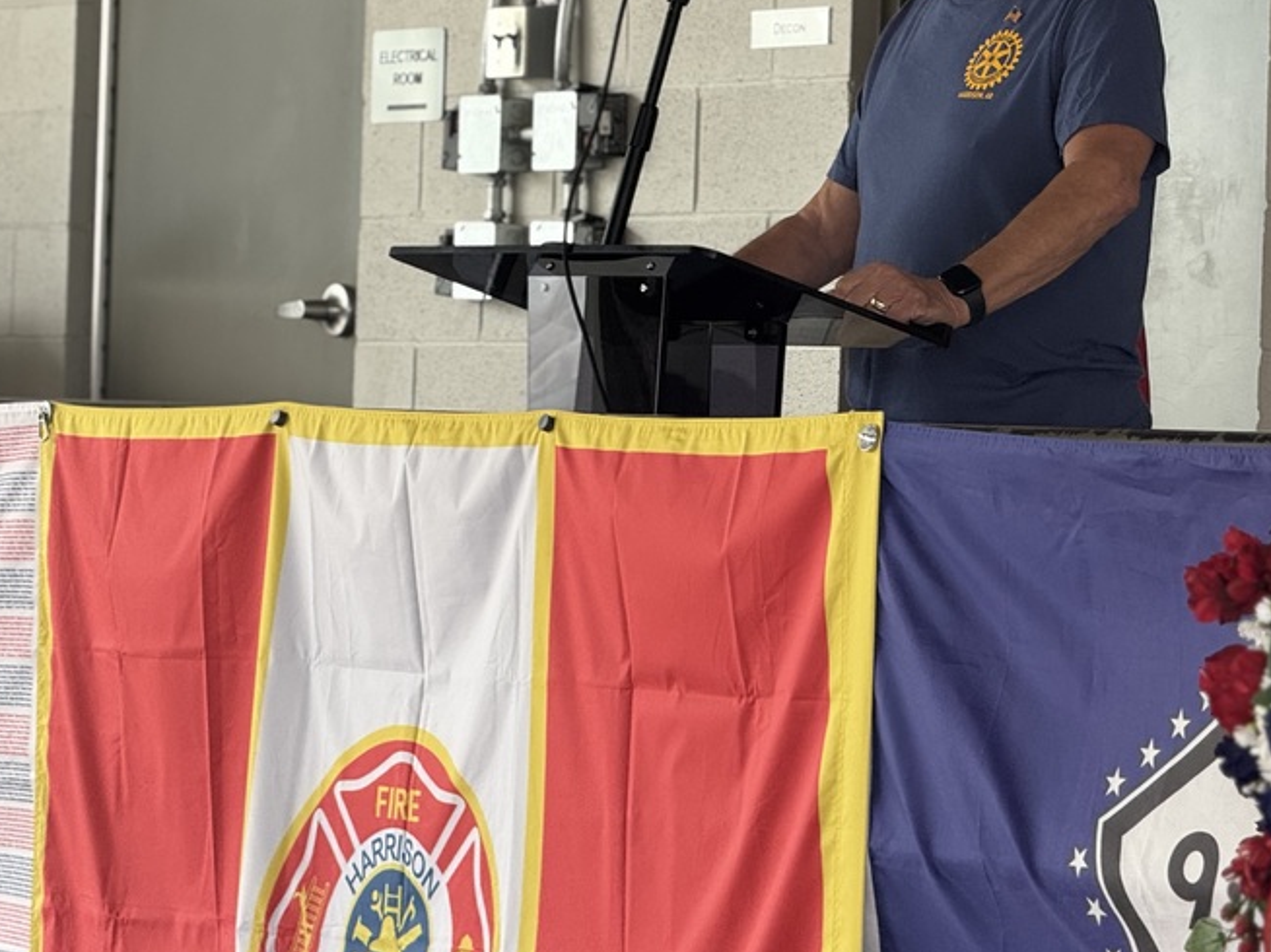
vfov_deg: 7.9
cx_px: 873
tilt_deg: +2.1
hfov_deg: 10.5
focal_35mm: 188
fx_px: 6900
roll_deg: -1.6
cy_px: 266
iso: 80
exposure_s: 1/99
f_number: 2.8
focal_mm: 15.66
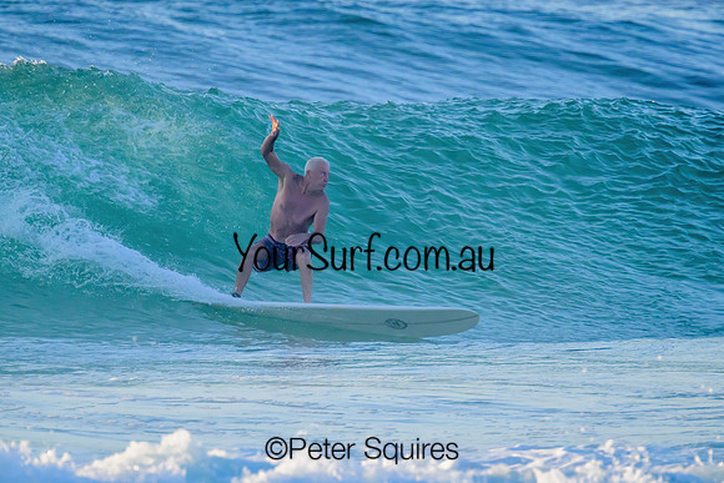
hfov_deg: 2.2
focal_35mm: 953
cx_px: 396
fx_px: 19170
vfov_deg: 1.4
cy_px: 245
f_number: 11
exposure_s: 1/1600
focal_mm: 800
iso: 2800
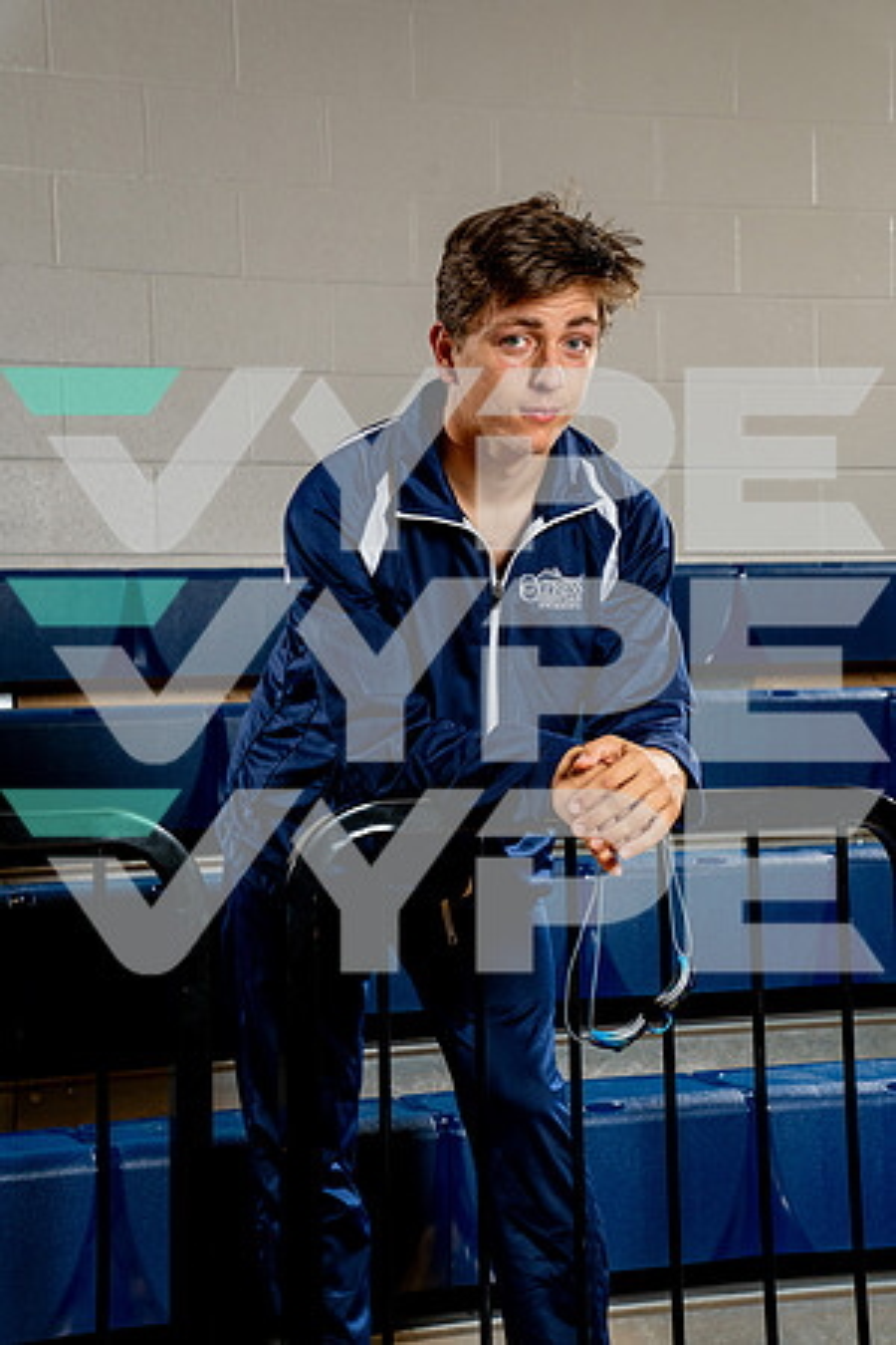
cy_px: 672
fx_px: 2613
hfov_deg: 19.5
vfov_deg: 28.8
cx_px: 448
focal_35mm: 70
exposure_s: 1/250
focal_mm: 70
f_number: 8
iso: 320
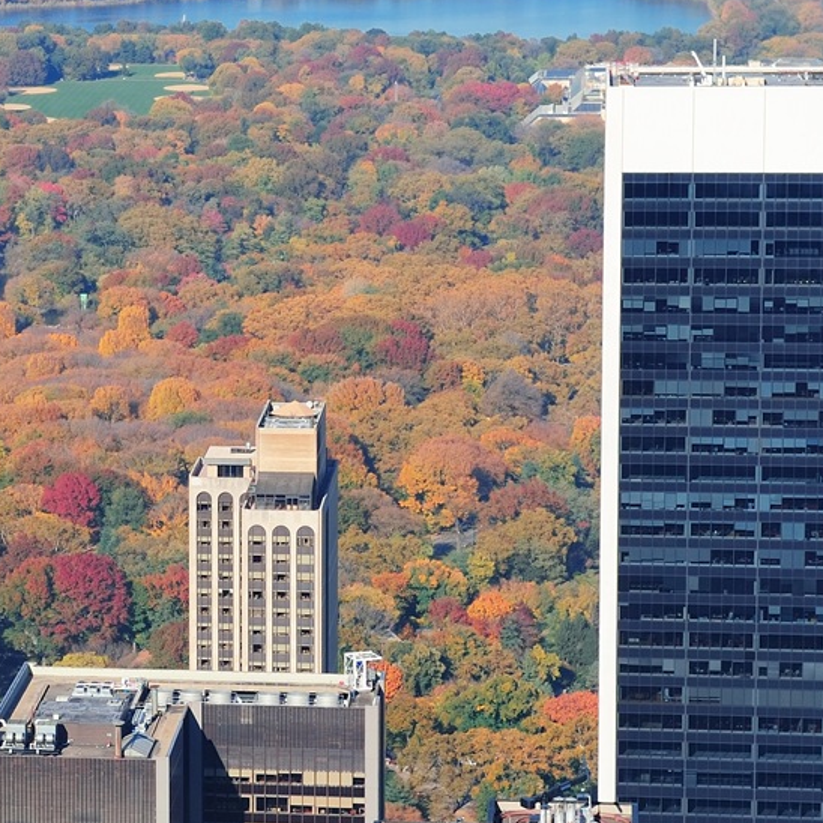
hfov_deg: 9.7
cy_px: 335
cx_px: -295
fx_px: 4734
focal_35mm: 176
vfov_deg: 9.9
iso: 200
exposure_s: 1/500
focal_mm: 70
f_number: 8
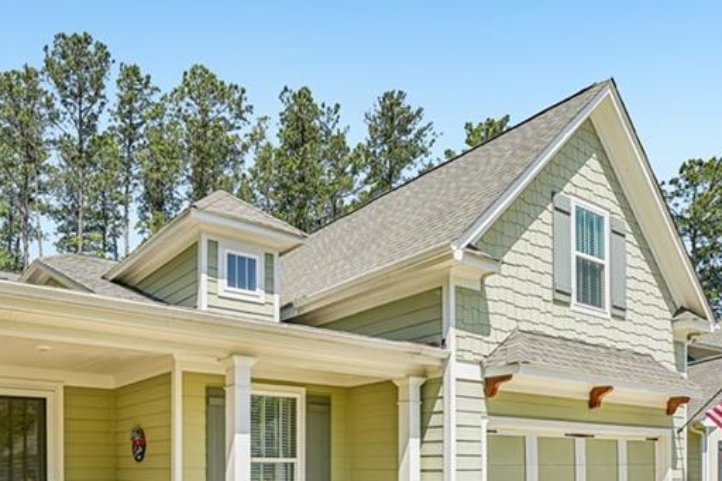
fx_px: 561
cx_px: 267
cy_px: 400
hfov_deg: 64.5
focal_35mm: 28
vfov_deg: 43.7
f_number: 8
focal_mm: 14
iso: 100
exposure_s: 1/250
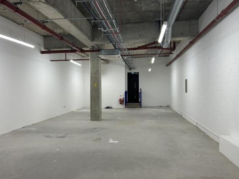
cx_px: 116
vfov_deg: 51.4
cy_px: 90
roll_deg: +2.3
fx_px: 186
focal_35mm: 27
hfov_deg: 65.3
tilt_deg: -2.1
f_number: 1.5
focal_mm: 5.7
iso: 50
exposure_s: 1/100
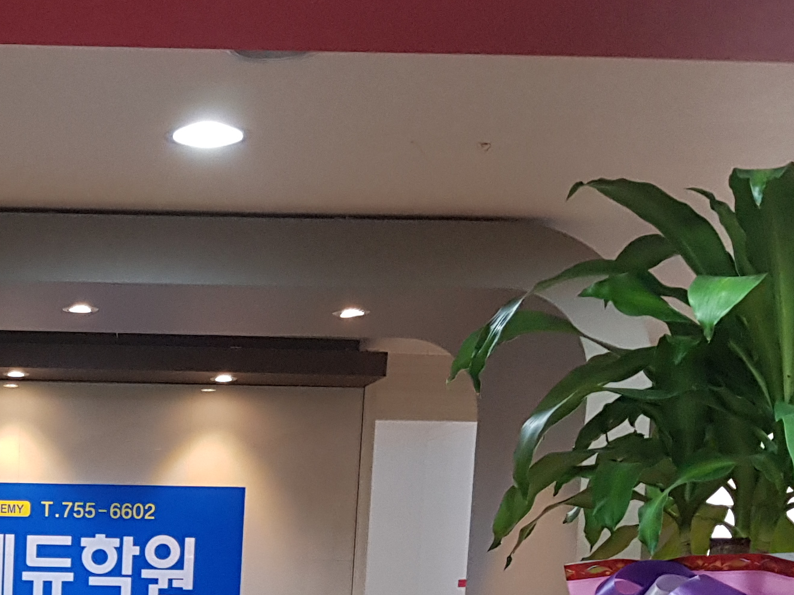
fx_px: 1812
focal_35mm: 79
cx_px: -85
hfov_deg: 23.2
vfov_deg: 17.1
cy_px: 859
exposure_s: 1/30
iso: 200
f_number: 1.7
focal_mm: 4.2
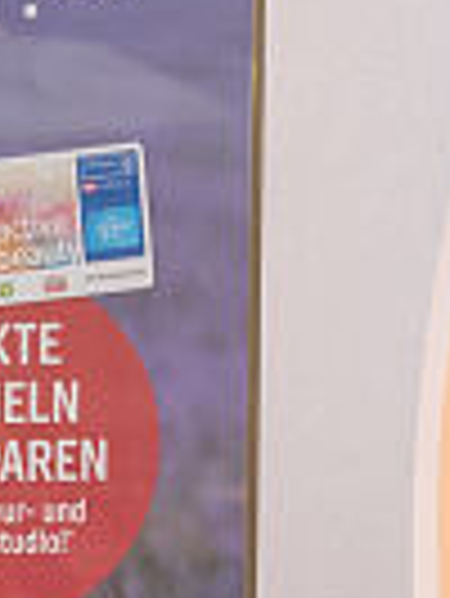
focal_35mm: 417
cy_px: 1160
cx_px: -1368
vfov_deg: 4.7
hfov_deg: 3.4
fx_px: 7216
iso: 400
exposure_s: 1/80
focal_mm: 48
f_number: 5.6
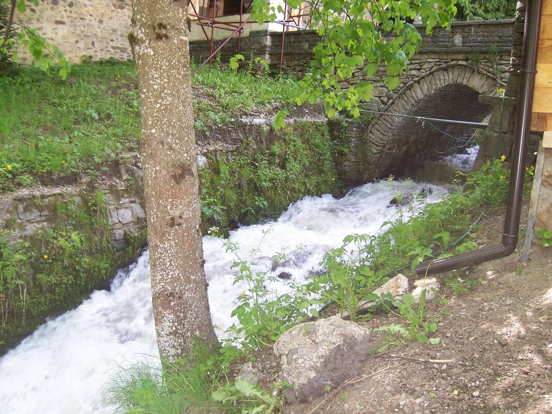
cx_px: 276
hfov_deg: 51.4
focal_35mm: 36
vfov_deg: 39.6
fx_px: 574
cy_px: 207
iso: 125
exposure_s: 1/60
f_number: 2.8
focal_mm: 6.2
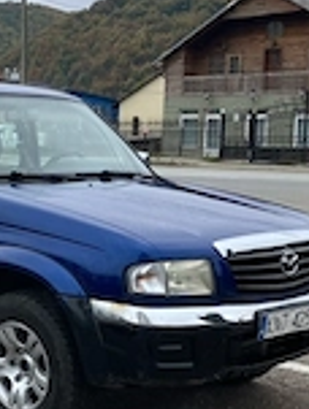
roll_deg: -0.3
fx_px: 877
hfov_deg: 19.2
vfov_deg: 26.1
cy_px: 276
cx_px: -30
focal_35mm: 74
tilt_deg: -9.9
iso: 32
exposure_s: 1/522
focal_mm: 3.99
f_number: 1.8
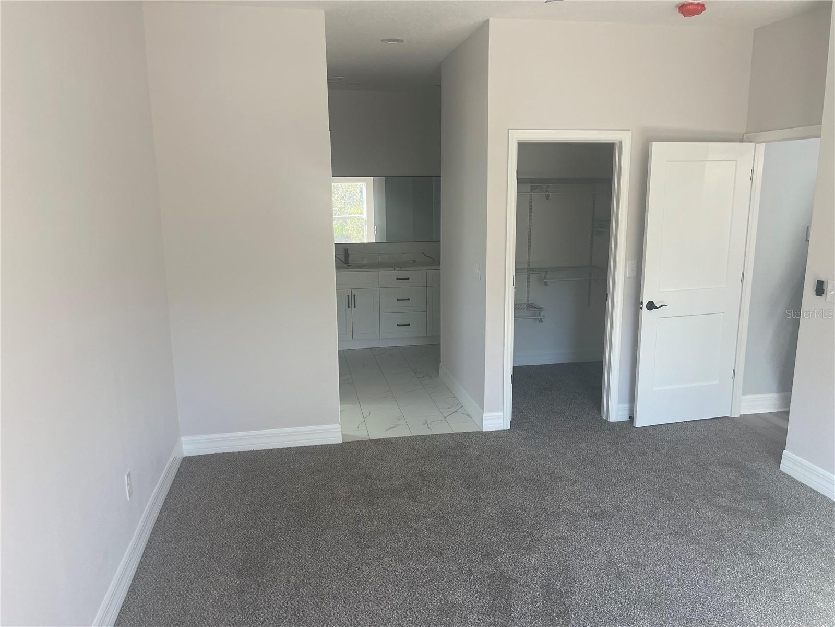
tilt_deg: -11.2
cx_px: 418
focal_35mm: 25
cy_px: 314
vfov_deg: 54.9
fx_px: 603
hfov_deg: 69.4
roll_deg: +0.4
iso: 100
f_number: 1.6
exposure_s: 1/121
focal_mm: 5.1
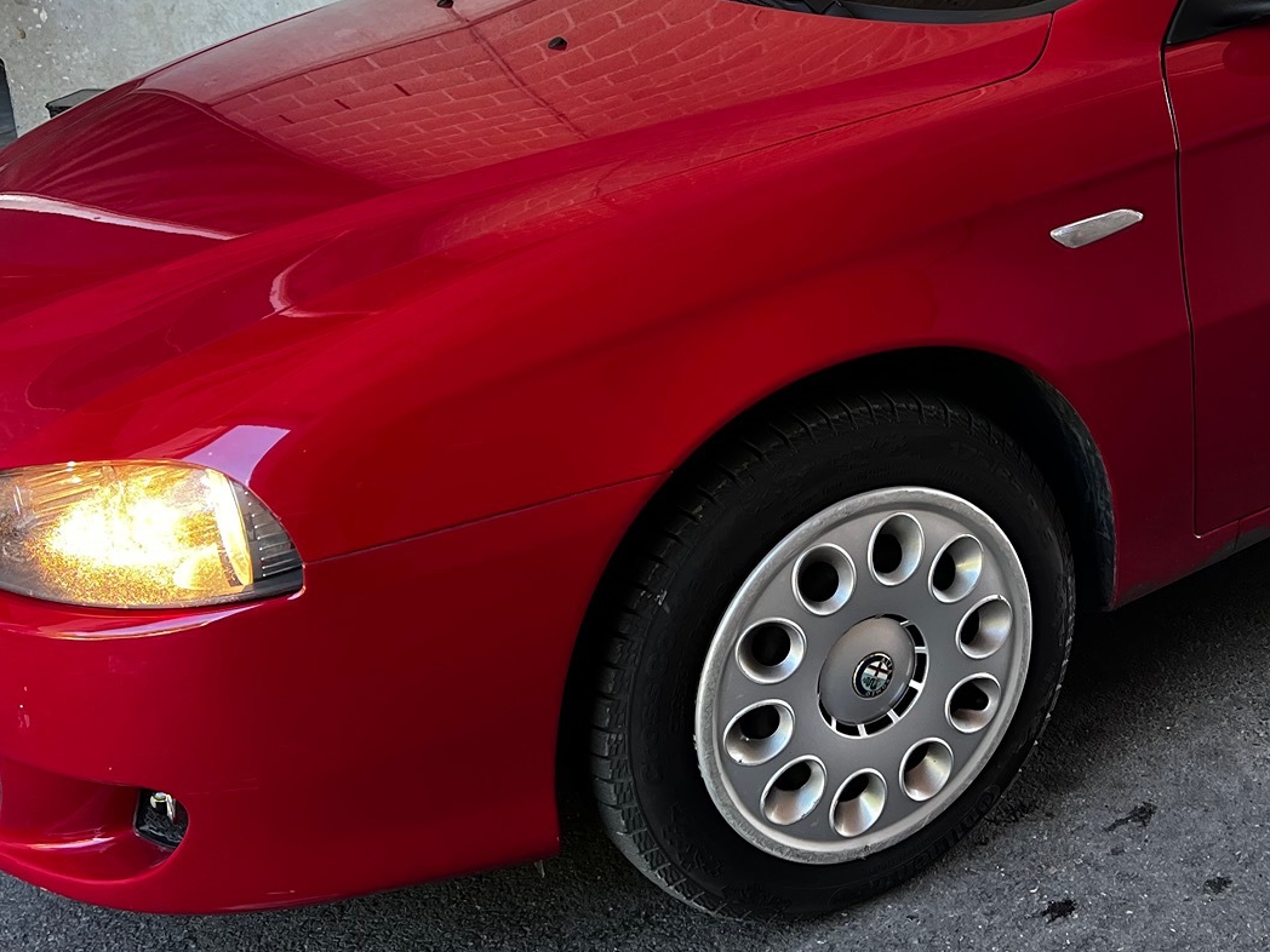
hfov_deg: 37.2
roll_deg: +1.6
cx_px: 957
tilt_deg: -15.2
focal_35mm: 50
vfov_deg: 28.4
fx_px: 1834
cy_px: 177
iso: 80
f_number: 1.5
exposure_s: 1/121
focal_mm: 5.7
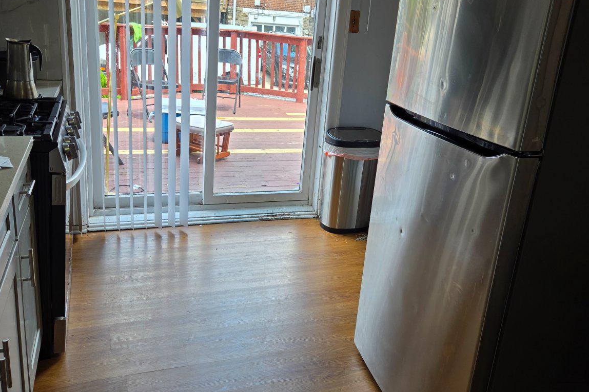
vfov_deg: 41.1
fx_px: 523
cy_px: 181
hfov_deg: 58.7
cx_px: 294
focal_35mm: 32
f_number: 1.8
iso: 25
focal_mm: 5.4
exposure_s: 1/219
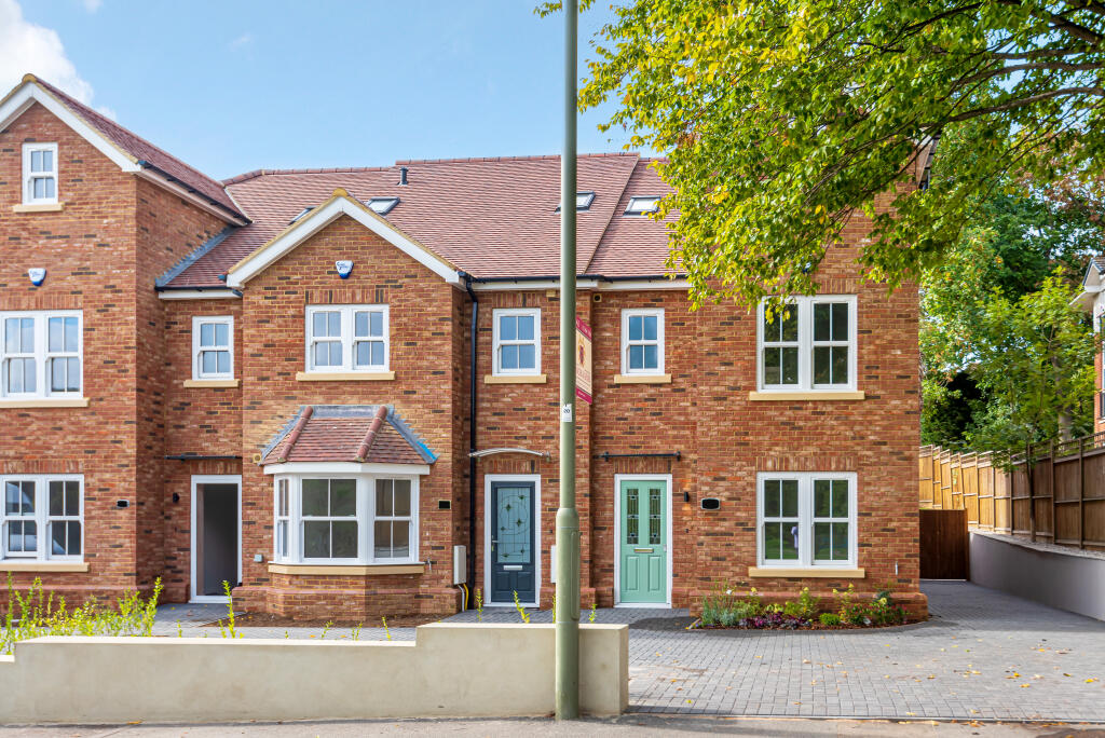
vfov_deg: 41.2
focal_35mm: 32
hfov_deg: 58.7
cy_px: 369
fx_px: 983
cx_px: 552
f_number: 9
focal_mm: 32
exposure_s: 1/200
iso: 250
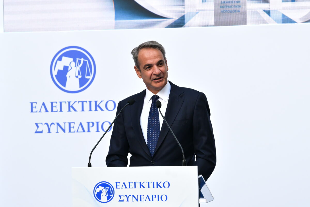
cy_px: 104
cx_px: 155
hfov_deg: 8.9
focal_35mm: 232
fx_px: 1998
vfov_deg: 5.9
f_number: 5.6
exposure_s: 1/500
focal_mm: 155
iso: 1600
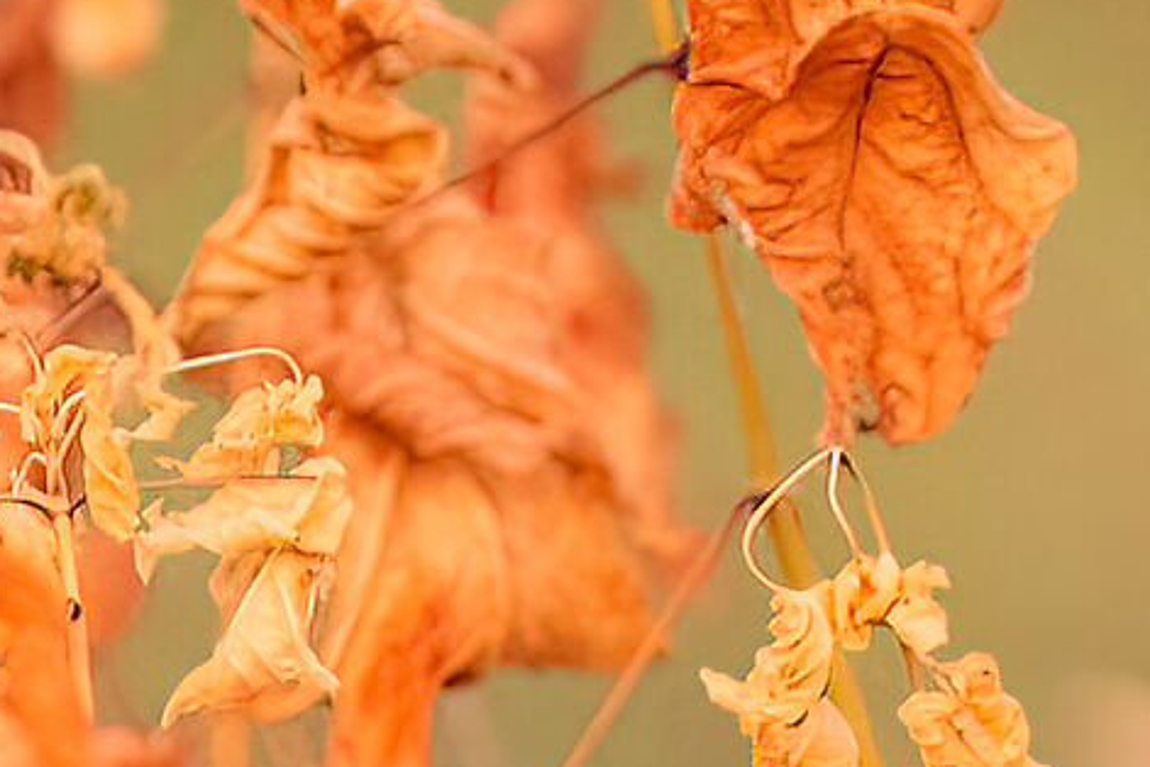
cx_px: 2761
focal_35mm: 3395
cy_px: 315
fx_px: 108443
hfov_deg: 0.6
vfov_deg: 0.4
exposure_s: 1/50
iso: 4000
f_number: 6.3
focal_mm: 444
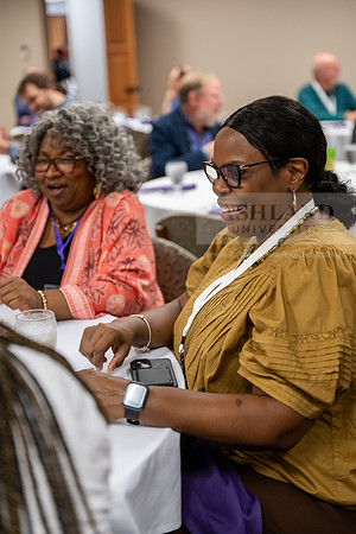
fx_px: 920
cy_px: 267
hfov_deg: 21.9
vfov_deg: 32.4
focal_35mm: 62
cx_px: 178
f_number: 2.8
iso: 1600
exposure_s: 1/160
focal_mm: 62
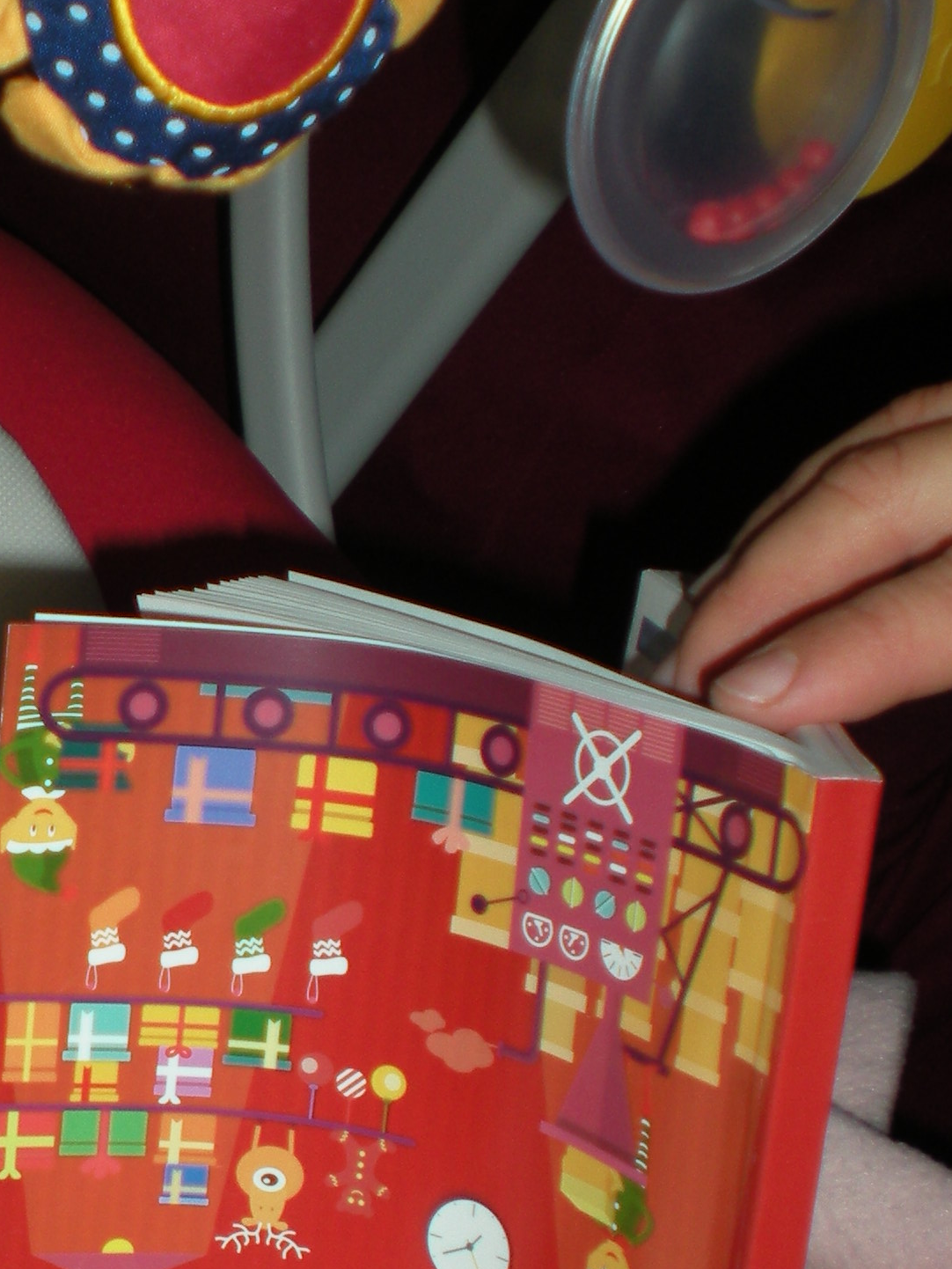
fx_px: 3153
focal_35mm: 86
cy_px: 963
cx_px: -93
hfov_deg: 16.6
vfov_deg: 22.5
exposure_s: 1/60
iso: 64
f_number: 3.1
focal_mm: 6.3
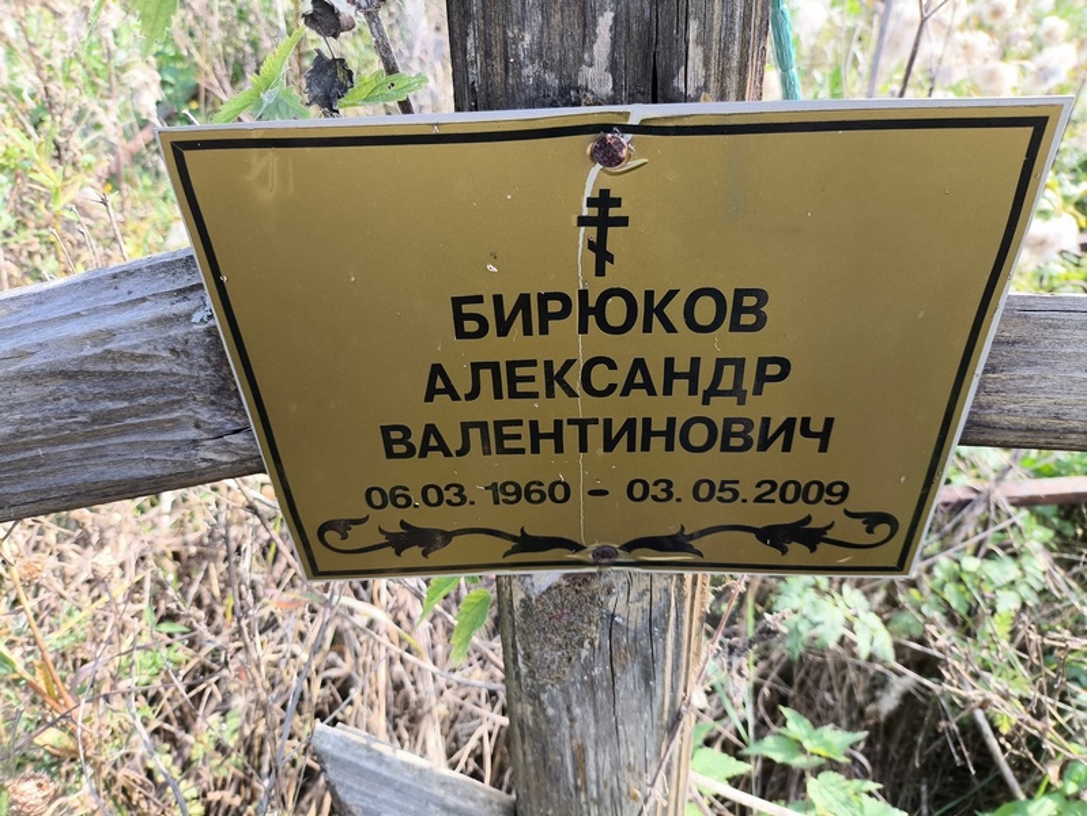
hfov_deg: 69.4
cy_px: 408
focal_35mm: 25
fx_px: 785
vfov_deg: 54.9
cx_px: 544
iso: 50
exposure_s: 1/264
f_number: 1.7
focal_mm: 4.71
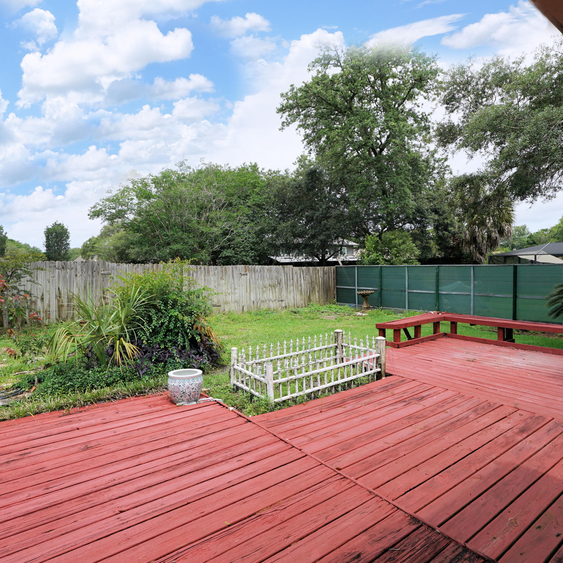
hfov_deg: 74.8
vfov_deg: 74.8
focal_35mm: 20
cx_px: 282
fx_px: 368
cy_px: 284
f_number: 8
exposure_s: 1/250
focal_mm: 10
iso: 100
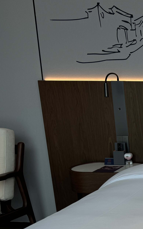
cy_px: 180
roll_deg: -0.5
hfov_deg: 17.8
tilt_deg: -15.8
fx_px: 362
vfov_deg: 34.1
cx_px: 258
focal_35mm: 58
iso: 64
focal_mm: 6.76
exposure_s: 1/162
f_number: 1.78
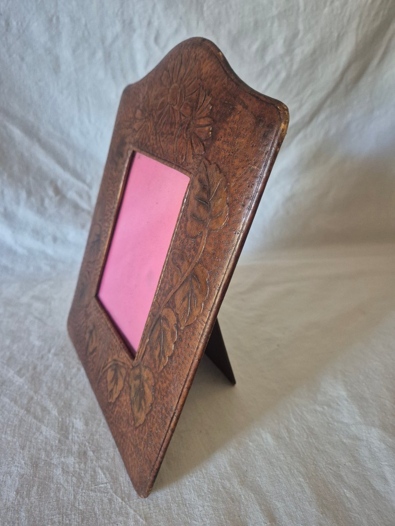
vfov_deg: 73.9
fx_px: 350
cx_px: 198
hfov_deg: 58.9
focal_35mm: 23
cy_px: 263
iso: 800
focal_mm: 5.4
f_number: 1.8
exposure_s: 1/100
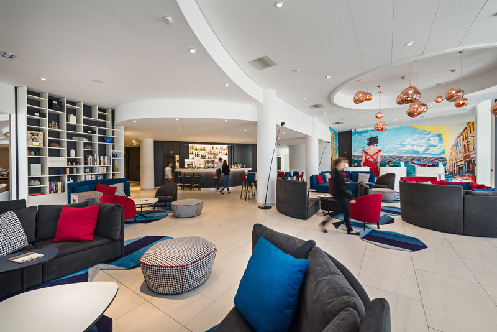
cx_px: 248
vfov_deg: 77.4
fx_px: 207
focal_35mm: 15
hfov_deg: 100.4
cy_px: 166
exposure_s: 1/10
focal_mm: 15
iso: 100
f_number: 6.3
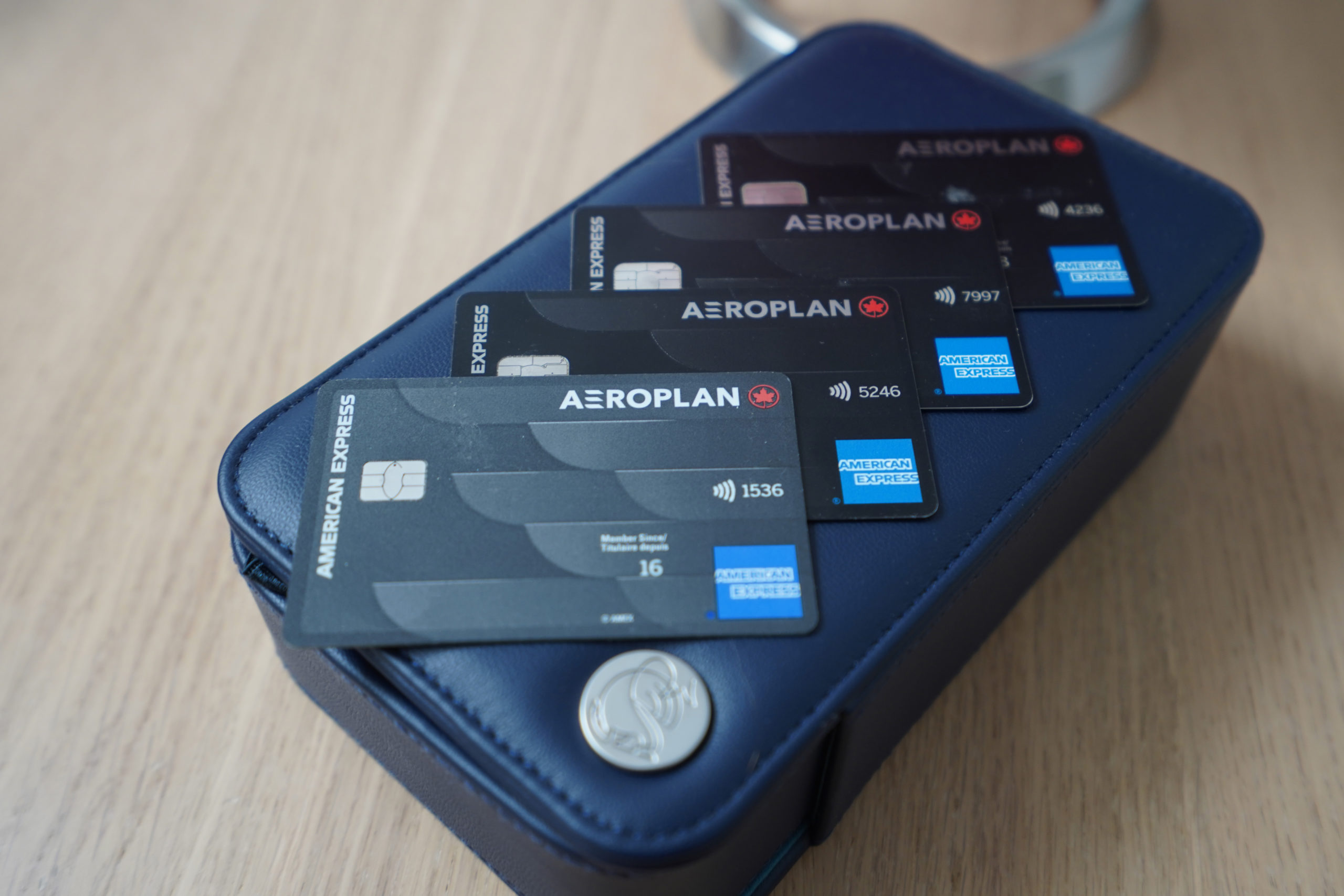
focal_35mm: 35
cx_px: 672
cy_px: 448
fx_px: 1307
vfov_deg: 37.9
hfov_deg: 54.4
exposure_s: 1/13
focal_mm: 35
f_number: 4
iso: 640
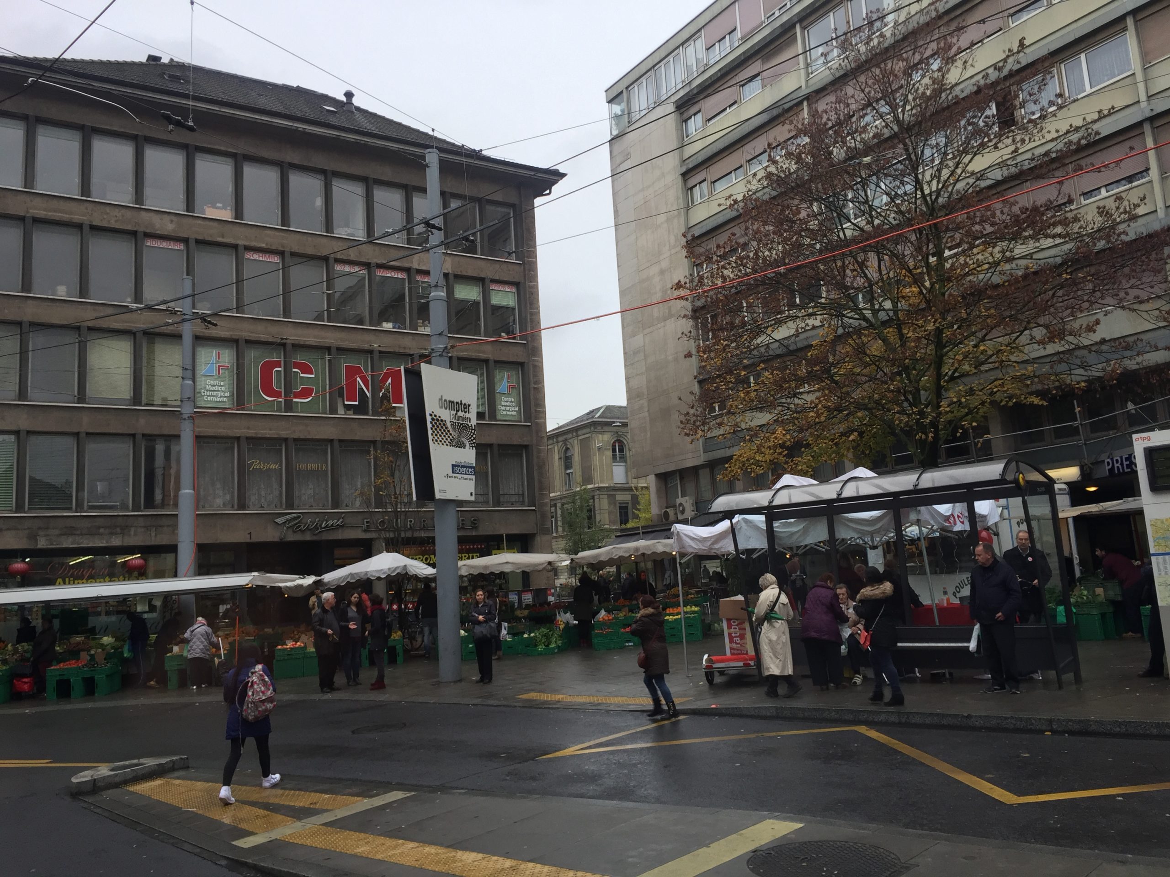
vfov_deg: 48.2
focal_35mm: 29
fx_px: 980
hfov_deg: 61.7
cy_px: 438
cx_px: 585
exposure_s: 1/120
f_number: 2.2
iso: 50
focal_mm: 4.15
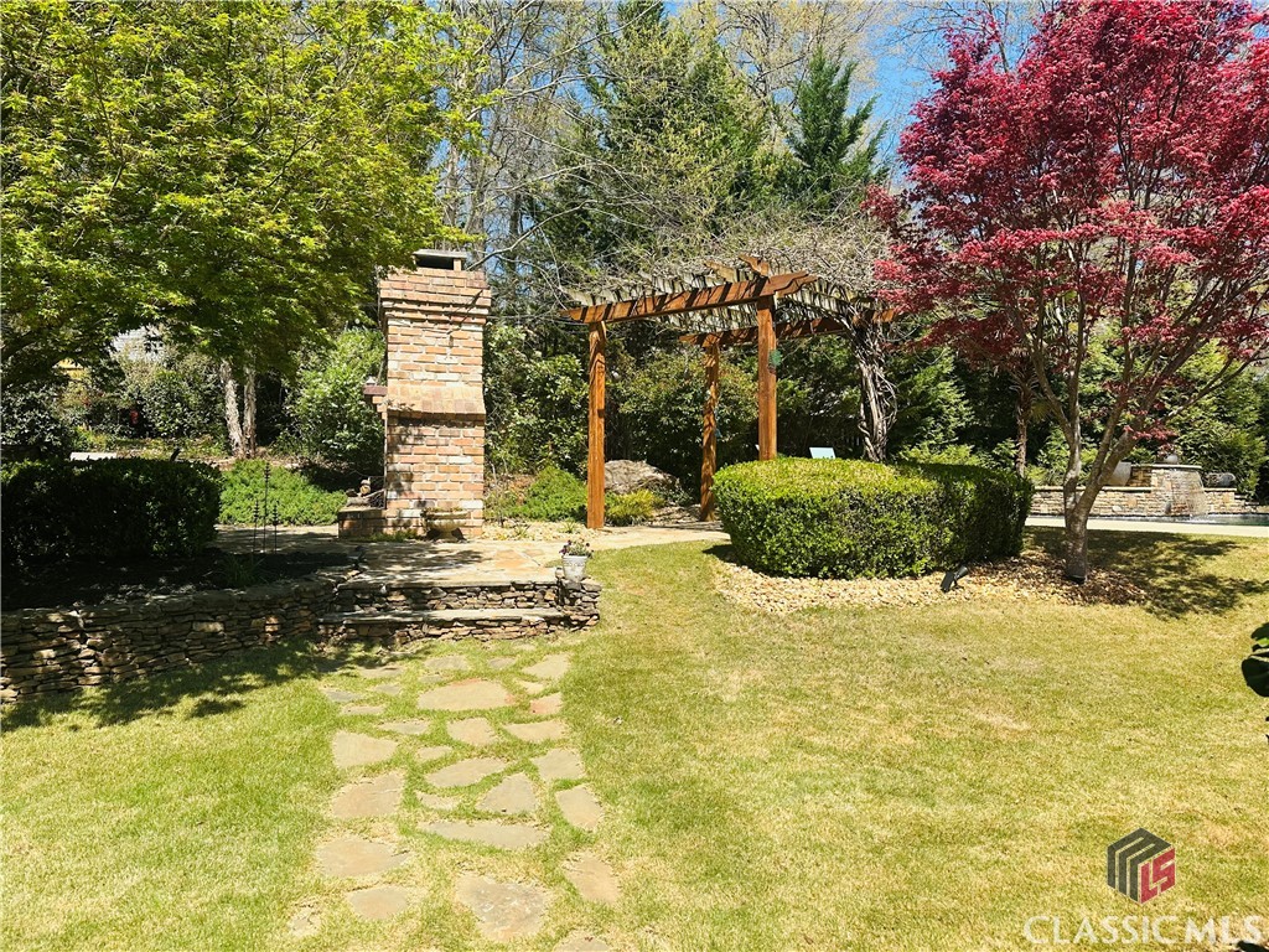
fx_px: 880
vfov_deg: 56.8
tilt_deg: +2.3
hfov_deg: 71.6
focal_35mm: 24
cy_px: 476
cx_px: 634
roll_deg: -1.0
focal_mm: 6.86
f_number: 1.78
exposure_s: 1/2882
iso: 80
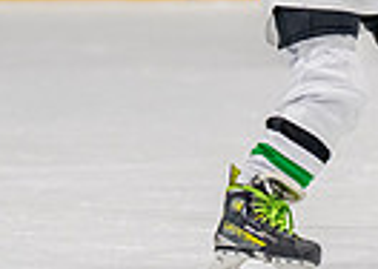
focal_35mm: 818
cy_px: -8
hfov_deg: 2.5
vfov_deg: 1.8
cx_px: 65
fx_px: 8773
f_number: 2.8
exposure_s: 1/1250
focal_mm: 142
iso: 1000
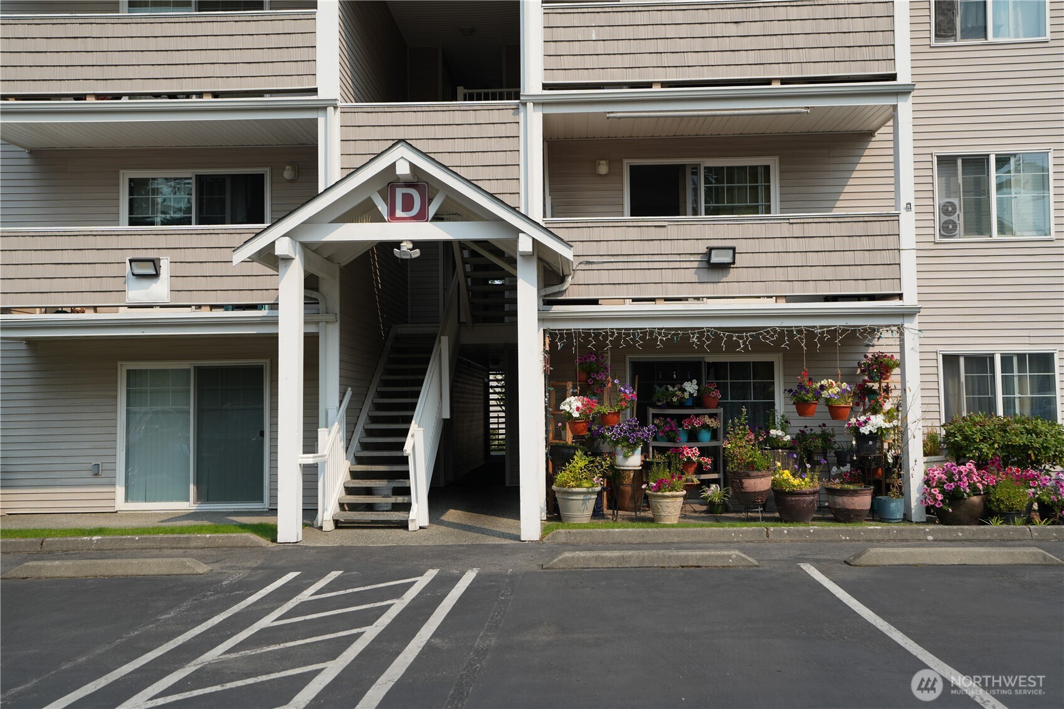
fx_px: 1034
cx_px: 532
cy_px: 354
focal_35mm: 35
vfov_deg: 37.8
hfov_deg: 54.4
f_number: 6.3
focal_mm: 35
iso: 100
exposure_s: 1/400
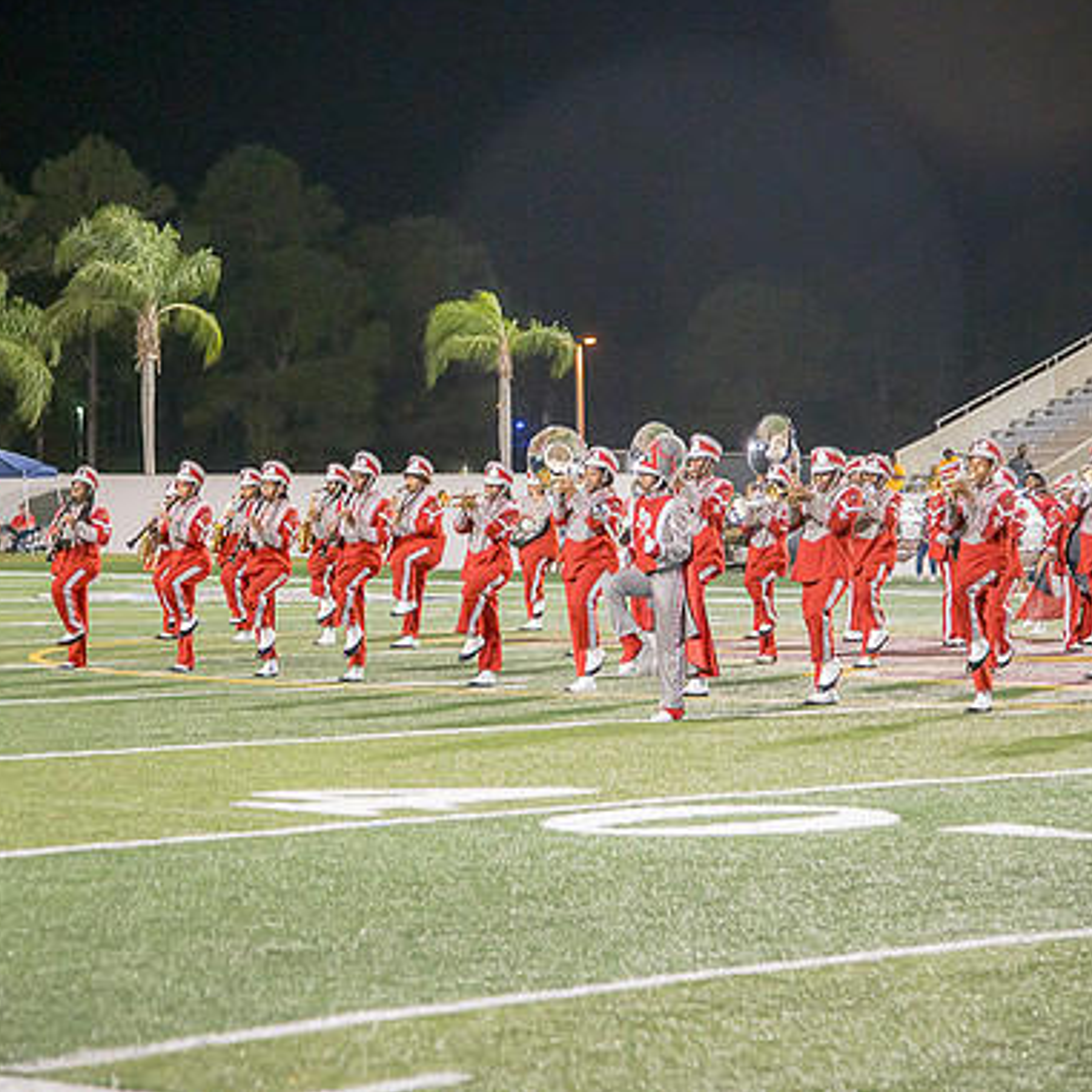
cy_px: 542
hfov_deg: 14.6
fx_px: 4247
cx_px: 464
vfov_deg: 14.7
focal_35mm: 119
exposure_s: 1/200
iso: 2000
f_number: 4
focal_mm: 92
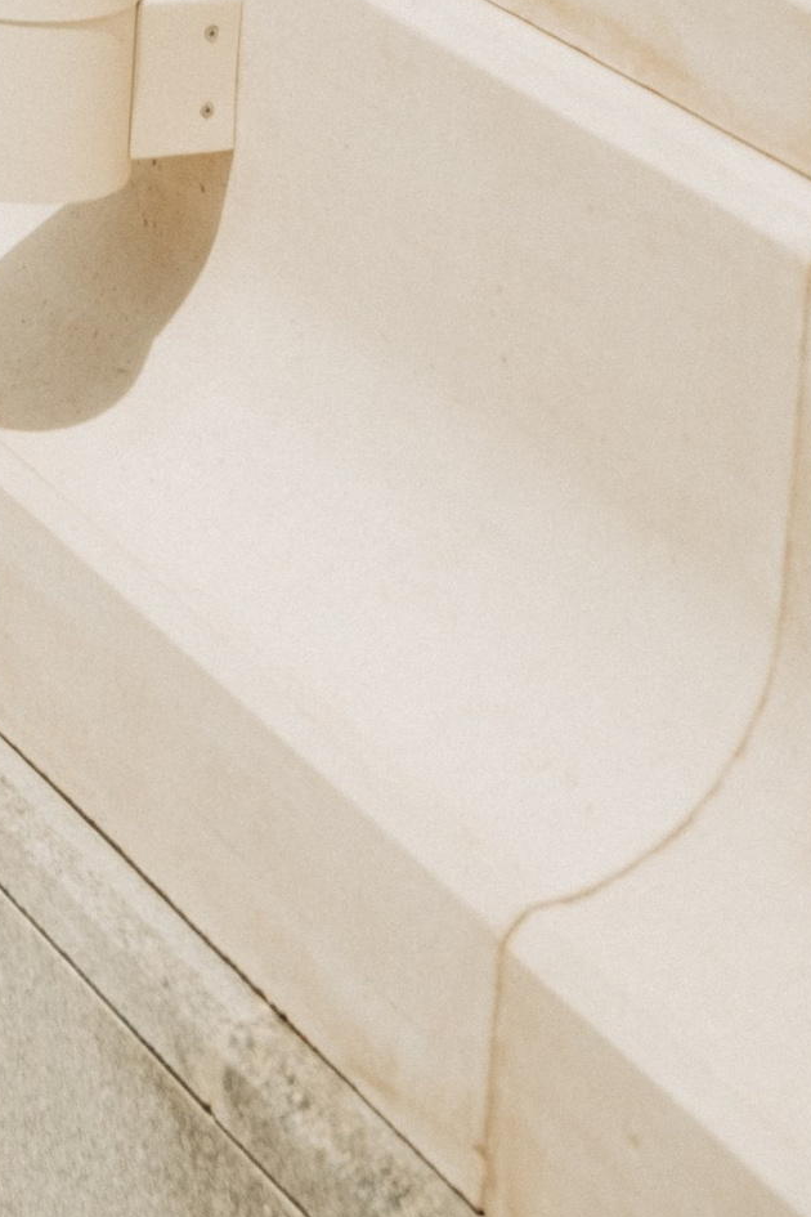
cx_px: -758
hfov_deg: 9.9
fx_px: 4393
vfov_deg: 13.7
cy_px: -1128
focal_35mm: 130
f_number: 2.8
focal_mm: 32
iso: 500
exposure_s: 1/800
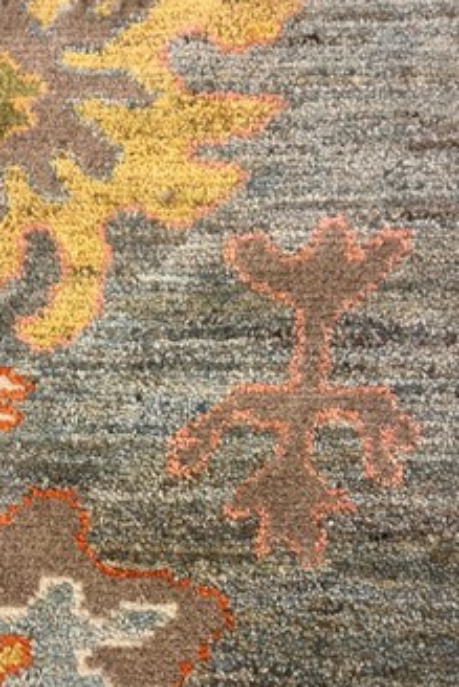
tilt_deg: -81.5
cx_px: 174
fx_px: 630
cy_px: 396
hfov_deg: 39.8
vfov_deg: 56.9
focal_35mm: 33
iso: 125
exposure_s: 1/50
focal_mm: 5.1
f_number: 1.6
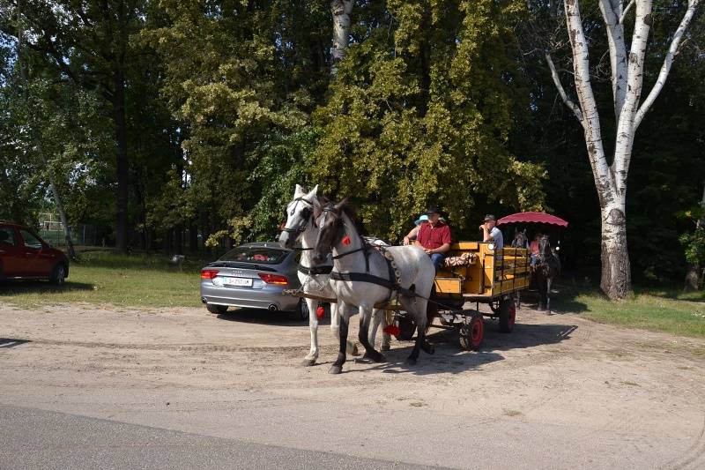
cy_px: 235
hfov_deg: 67.4
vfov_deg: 47.9
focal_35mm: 27
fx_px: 529
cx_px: 352
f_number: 7.1
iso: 100
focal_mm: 18
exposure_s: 1/200
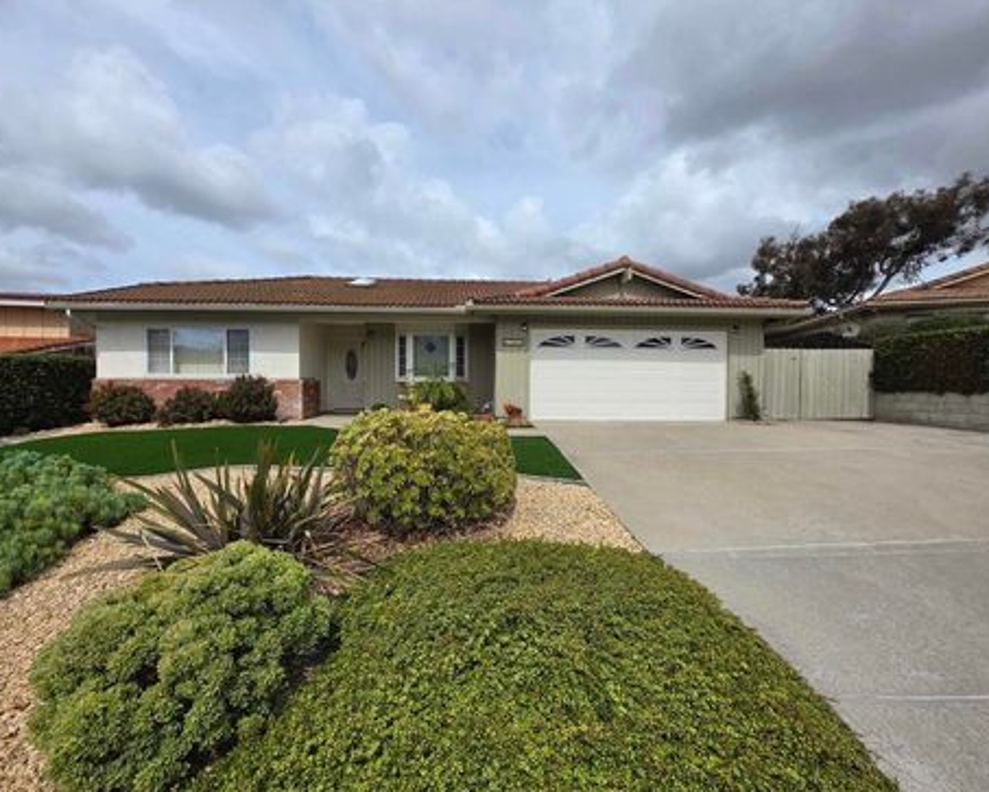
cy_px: 403
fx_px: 410
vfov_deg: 88.0
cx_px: 478
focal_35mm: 14
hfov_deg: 100.6
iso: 40
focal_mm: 2.2
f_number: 1.9
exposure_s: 1/3758
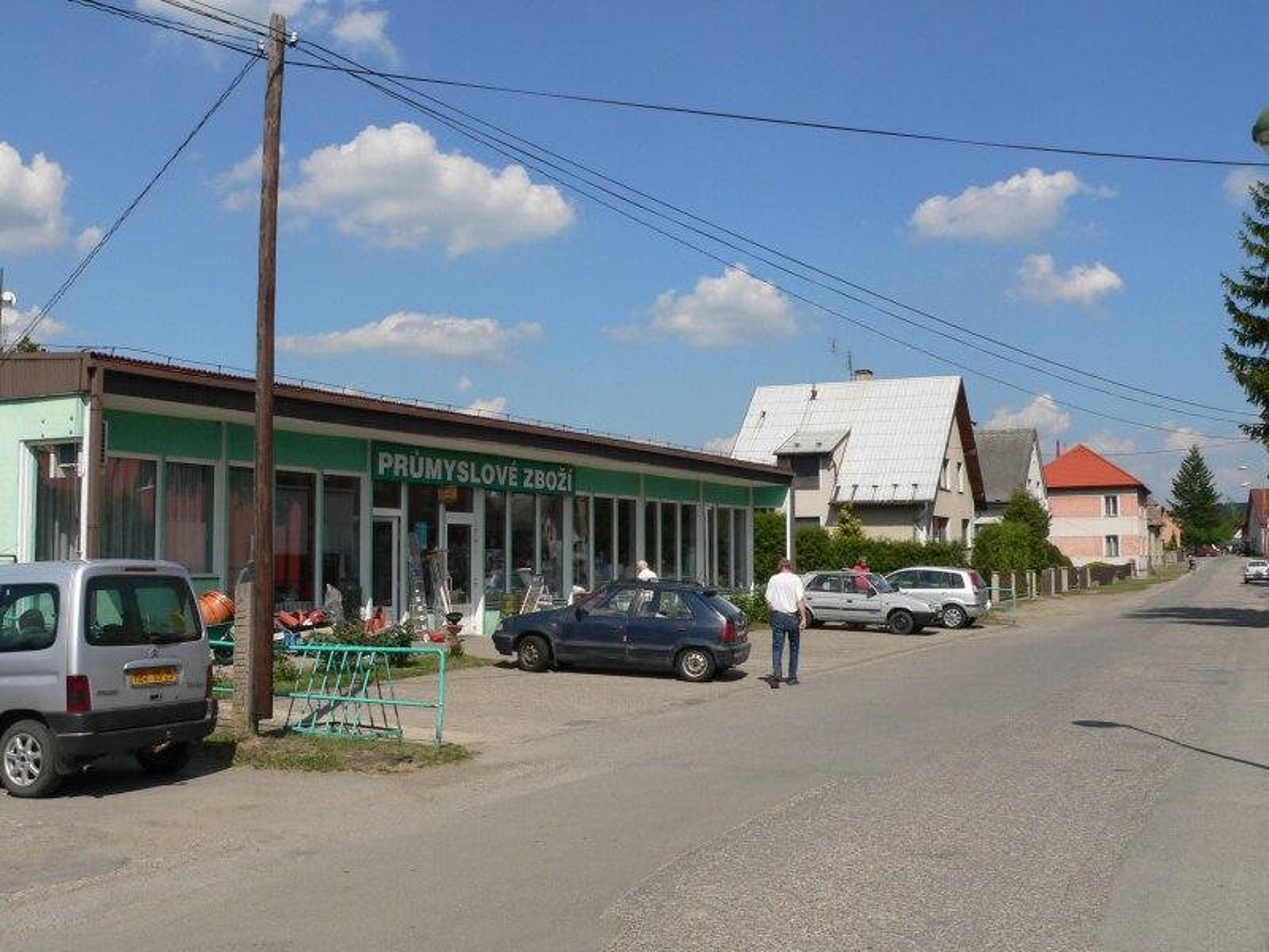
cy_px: 476
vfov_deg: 39.7
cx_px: 634
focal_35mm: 36
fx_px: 1320
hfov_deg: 51.4
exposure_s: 1/500
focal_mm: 6
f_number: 5.6
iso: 80
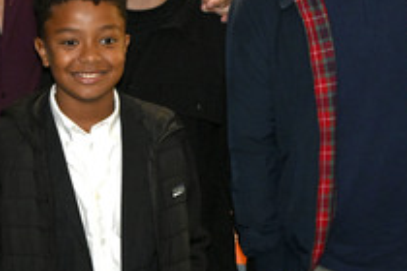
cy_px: 33
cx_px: 160
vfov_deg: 8.4
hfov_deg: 12.6
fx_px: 1843
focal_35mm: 163
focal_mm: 76
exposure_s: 1/200
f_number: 6
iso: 5000
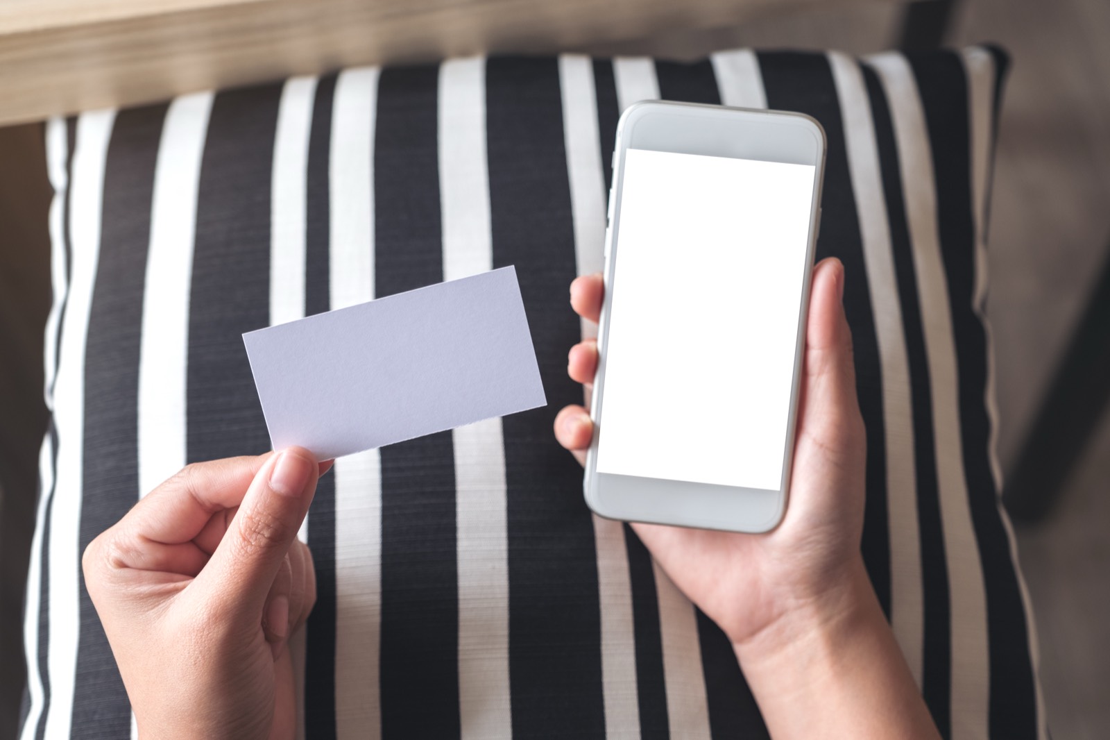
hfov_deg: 38.9
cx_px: 555
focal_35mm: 51
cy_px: 370
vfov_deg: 26.5
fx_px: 1572
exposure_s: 1/80
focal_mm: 34.2
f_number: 2.8
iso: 200
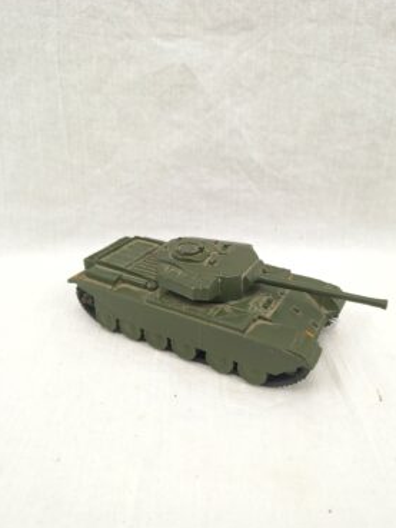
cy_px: 269
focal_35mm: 26
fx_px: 396
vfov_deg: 67.3
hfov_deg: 53.0
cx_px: 212
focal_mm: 5.56
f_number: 1.8
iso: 233
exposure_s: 1/100
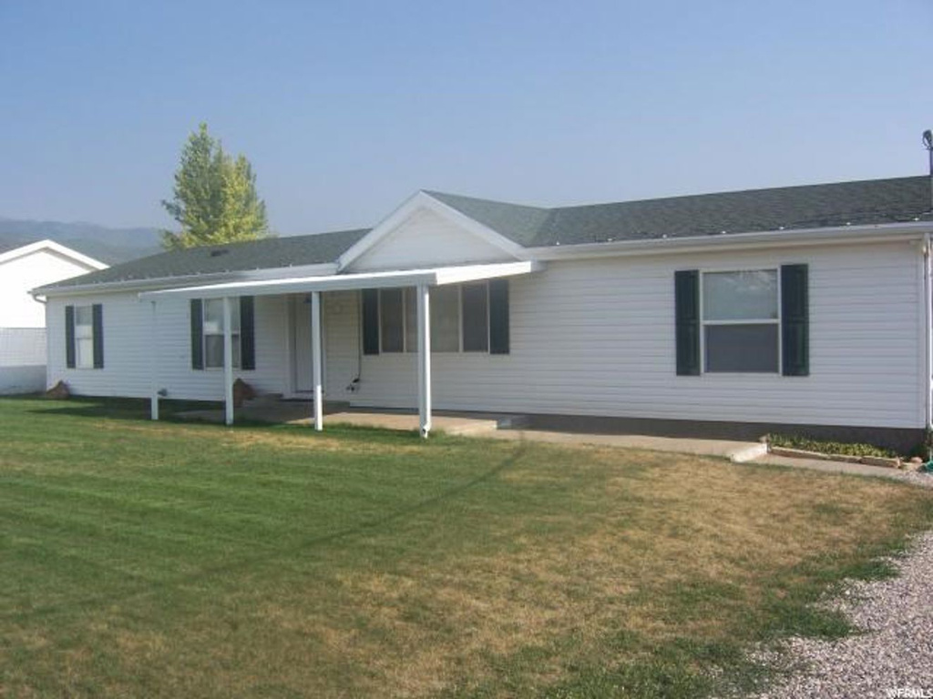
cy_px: 350
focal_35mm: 36
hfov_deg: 51.4
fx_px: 970
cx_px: 466
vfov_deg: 39.7
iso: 80
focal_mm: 6.2
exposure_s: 1/500
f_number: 4.5
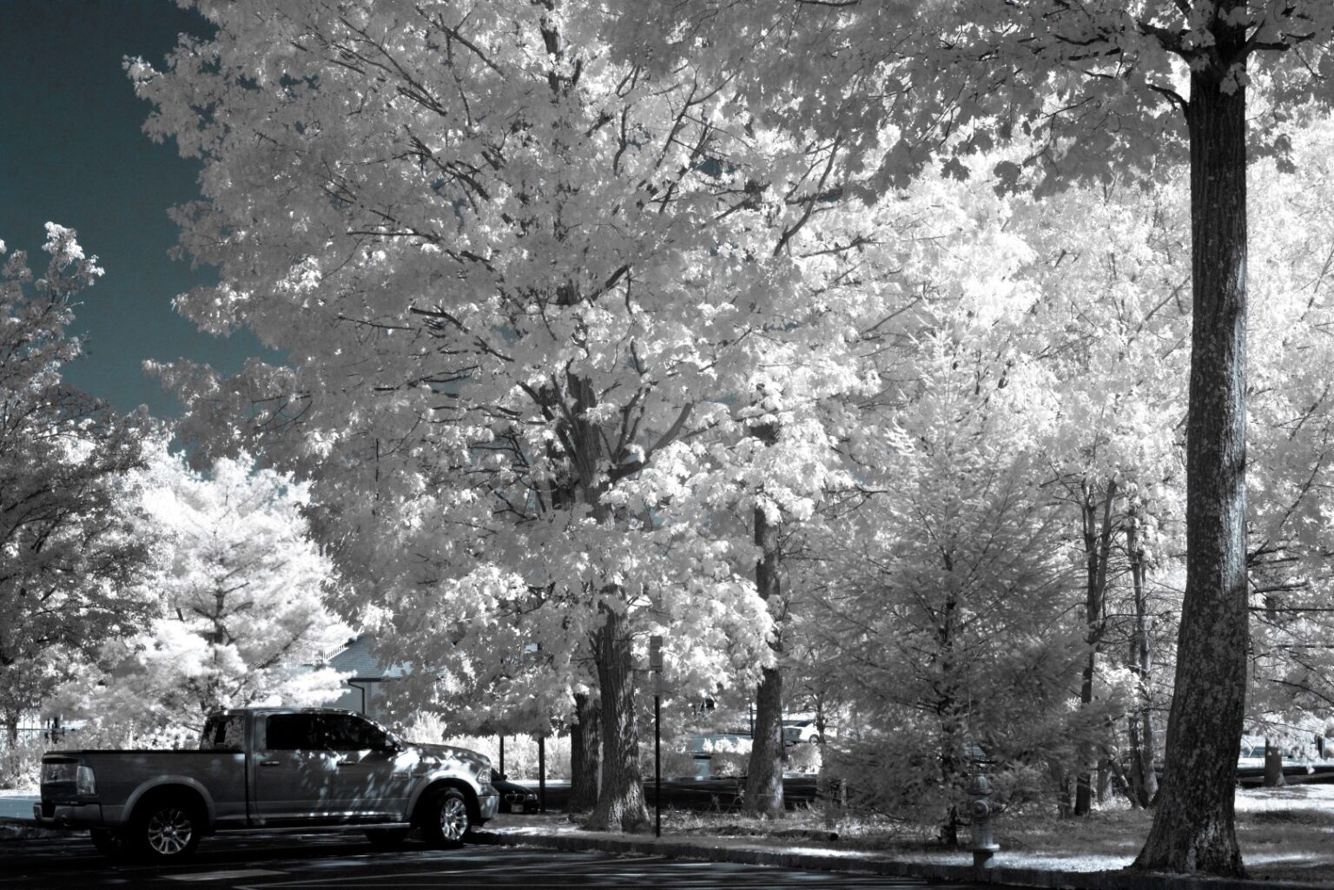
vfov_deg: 27.0
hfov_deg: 39.6
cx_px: 667
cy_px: 445
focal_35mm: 50
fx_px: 1853
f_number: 14
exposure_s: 1/1000
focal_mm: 50
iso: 6400
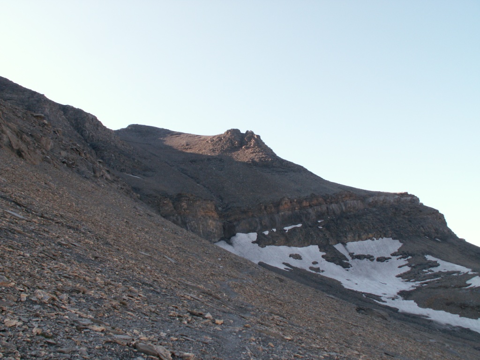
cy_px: 180
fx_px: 485
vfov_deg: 40.7
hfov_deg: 52.6
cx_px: 240
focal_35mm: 35
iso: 50
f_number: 5
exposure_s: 1/100
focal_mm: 5.86
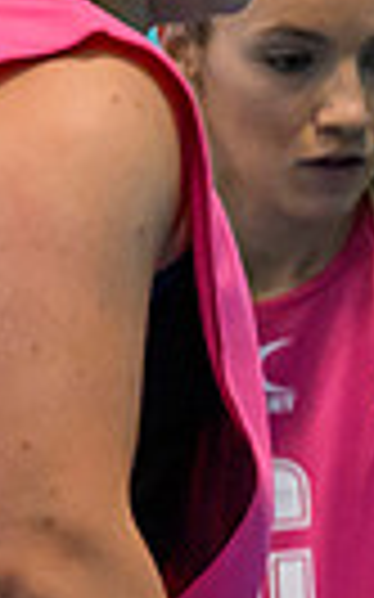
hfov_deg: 1.1
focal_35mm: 1183
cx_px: 1665
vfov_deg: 1.8
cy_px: 651
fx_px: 19314
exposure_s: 1/1000
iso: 8000
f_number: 2.8
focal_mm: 200
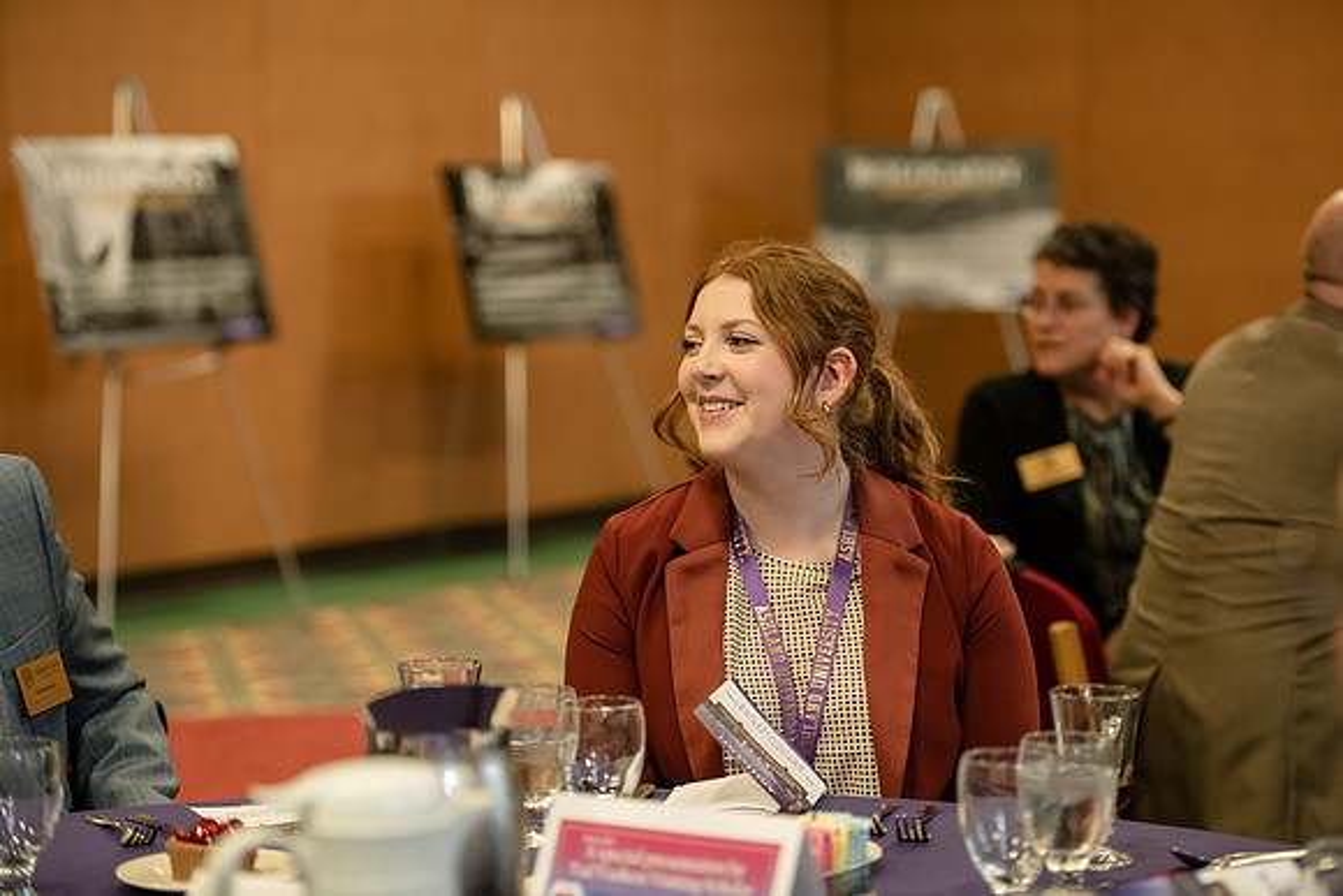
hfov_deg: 20.8
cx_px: 672
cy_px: 448
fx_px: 3657
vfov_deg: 14.0
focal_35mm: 98
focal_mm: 98
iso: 1250
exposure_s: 1/160
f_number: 2.8
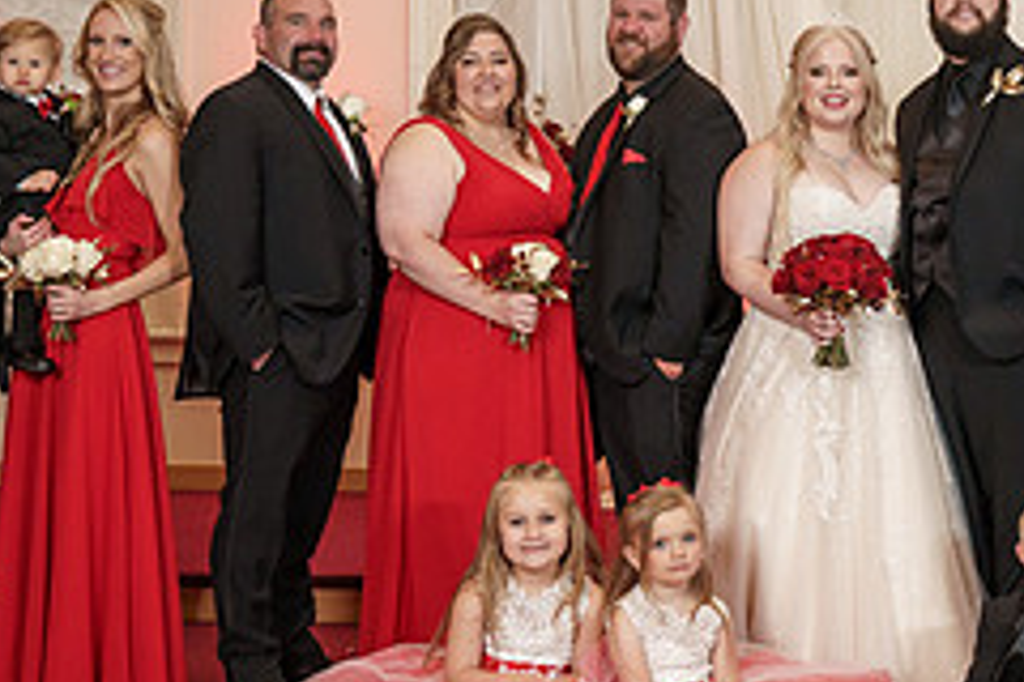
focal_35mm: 69
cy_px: 326
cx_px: 924
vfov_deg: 19.7
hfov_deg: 28.1
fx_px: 1963
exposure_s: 1/160
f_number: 4
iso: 2000
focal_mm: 28
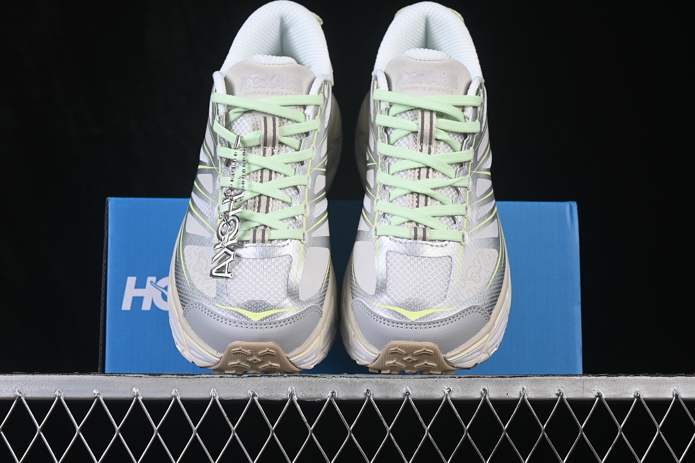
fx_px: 1448
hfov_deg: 27.0
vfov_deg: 18.2
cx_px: 348
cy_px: 232
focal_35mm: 75
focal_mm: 50
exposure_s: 1/80
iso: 160
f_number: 8
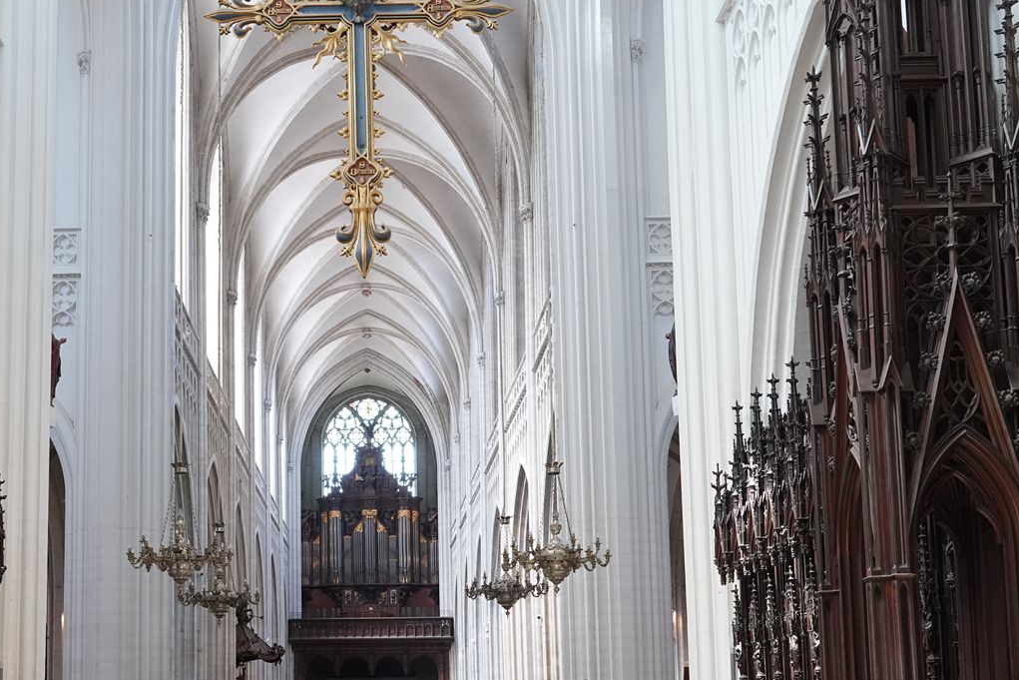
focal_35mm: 47
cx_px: 351
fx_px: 1330
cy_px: 562
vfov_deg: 28.0
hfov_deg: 41.4
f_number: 7.1
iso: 3200
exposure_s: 1/80
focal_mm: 24
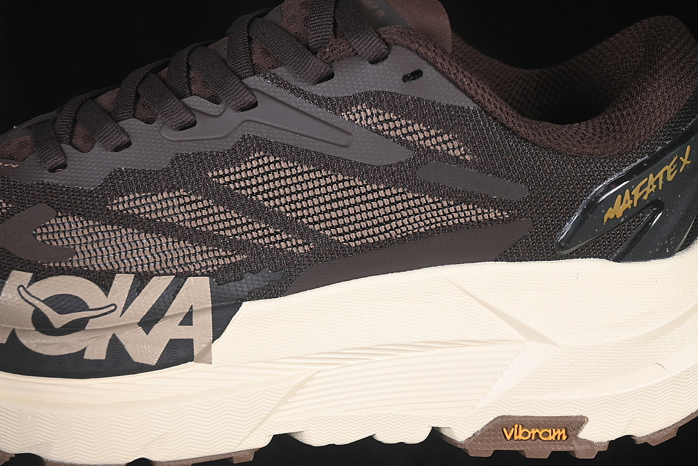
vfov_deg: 18.2
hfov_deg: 27.0
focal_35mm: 75
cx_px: 349
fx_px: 1454
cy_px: 233
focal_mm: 50
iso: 160
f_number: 6.3
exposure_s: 1/60
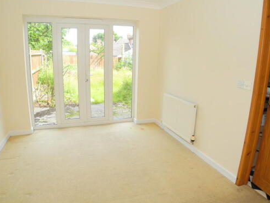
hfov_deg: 55.4
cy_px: 98
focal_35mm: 33
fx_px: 257
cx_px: 138
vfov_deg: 42.9
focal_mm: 6
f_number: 2.8
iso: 100
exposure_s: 1/176
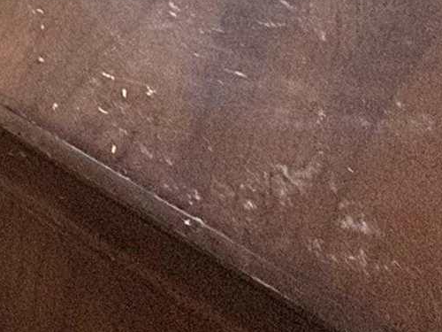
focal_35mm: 86
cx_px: -355
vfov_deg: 10.9
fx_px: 1098
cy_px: -678
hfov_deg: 18.1
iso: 160
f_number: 2.2
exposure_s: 1/120
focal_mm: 2.22
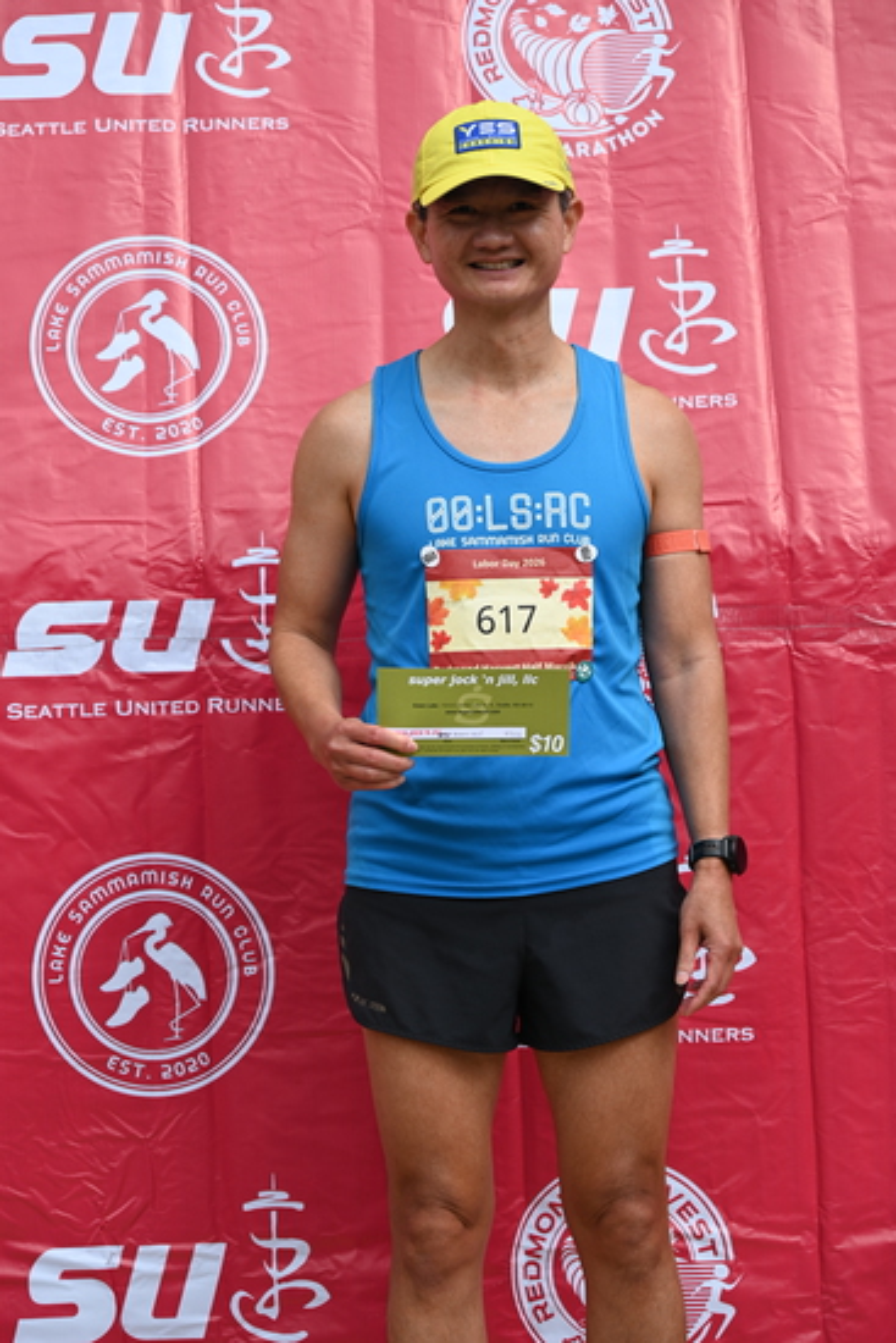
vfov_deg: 21.2
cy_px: 672
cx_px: 448
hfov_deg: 14.3
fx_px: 3581
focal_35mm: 96
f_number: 6.3
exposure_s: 1/250
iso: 160
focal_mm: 96
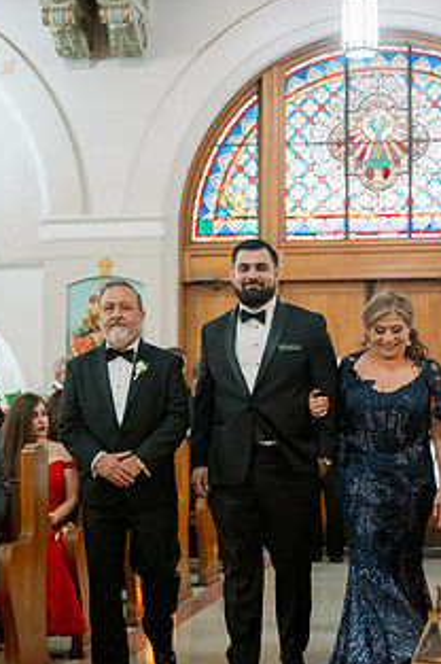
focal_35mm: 79
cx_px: 253
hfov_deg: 17.2
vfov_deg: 25.6
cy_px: 433
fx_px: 1455
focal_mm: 55
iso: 4000
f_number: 2.8
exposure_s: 1/200
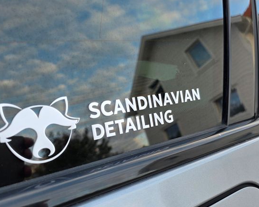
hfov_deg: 54.2
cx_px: 125
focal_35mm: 33
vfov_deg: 44.5
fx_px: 253
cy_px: 114
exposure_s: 1/180
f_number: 1.7
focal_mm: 6.3
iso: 100
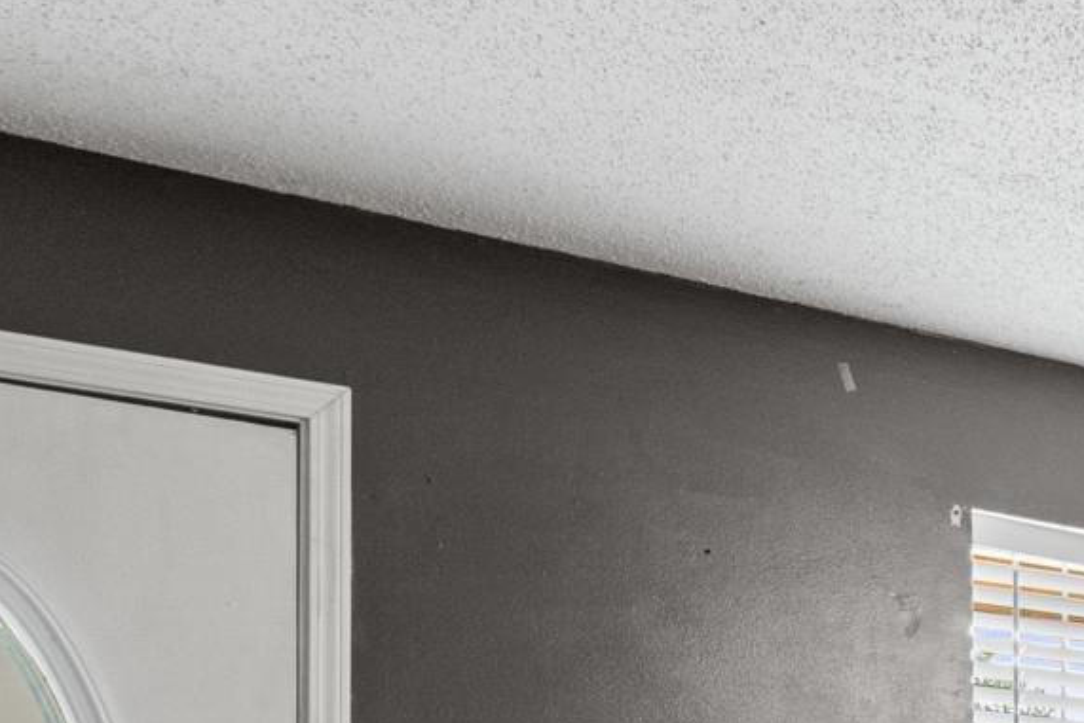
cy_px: 1038
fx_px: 2174
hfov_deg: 22.6
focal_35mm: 72
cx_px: 1655
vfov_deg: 17.3
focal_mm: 11
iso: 250
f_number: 9
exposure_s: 1
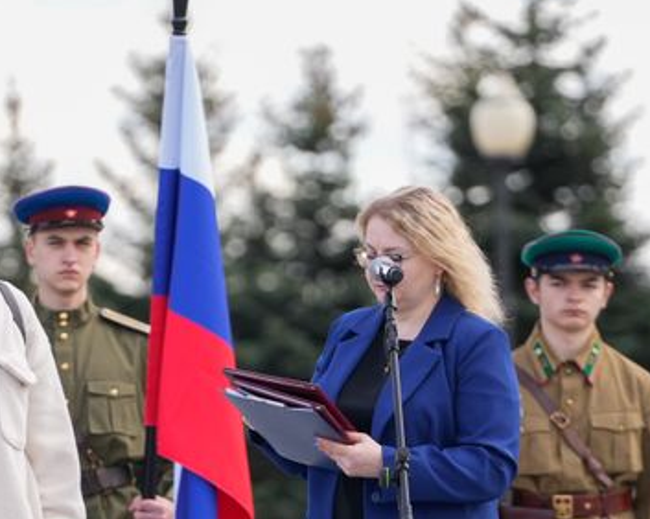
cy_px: 350
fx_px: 7152
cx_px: 74
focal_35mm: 372
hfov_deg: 5.2
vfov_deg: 4.2
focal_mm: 200
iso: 320
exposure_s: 1/640
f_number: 4
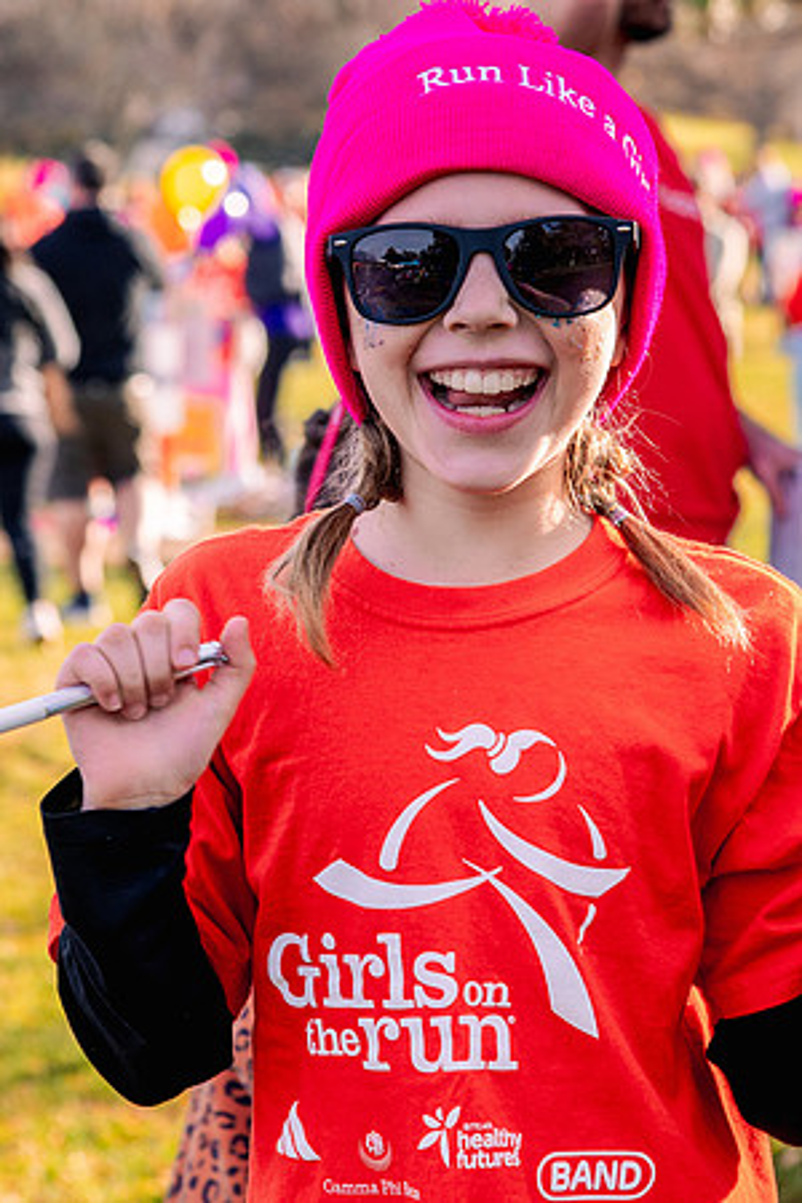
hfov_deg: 8.0
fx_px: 5762
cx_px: 277
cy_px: 452
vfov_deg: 11.9
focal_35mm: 172
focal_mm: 92
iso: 800
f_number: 6.3
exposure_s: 1/500
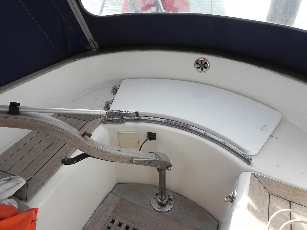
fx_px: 231
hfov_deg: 67.3
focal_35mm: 26
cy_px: 115
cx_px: 154
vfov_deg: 53.1
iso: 160
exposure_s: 1/193
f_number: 5.6
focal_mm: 4.6
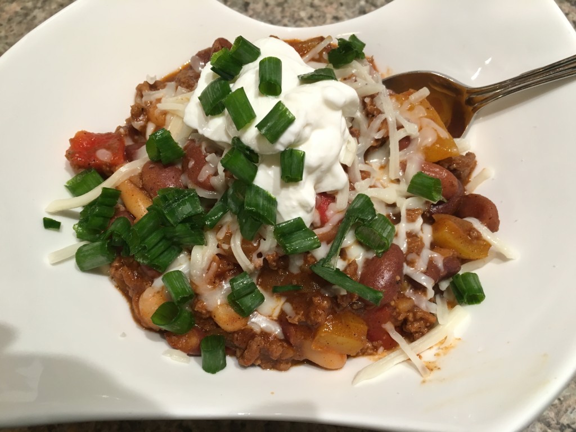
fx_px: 483
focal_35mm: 29
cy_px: 216
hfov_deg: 61.7
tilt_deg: -64.2
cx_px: 288
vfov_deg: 48.2
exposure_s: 1/30
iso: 80
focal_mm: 4.15
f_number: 2.2
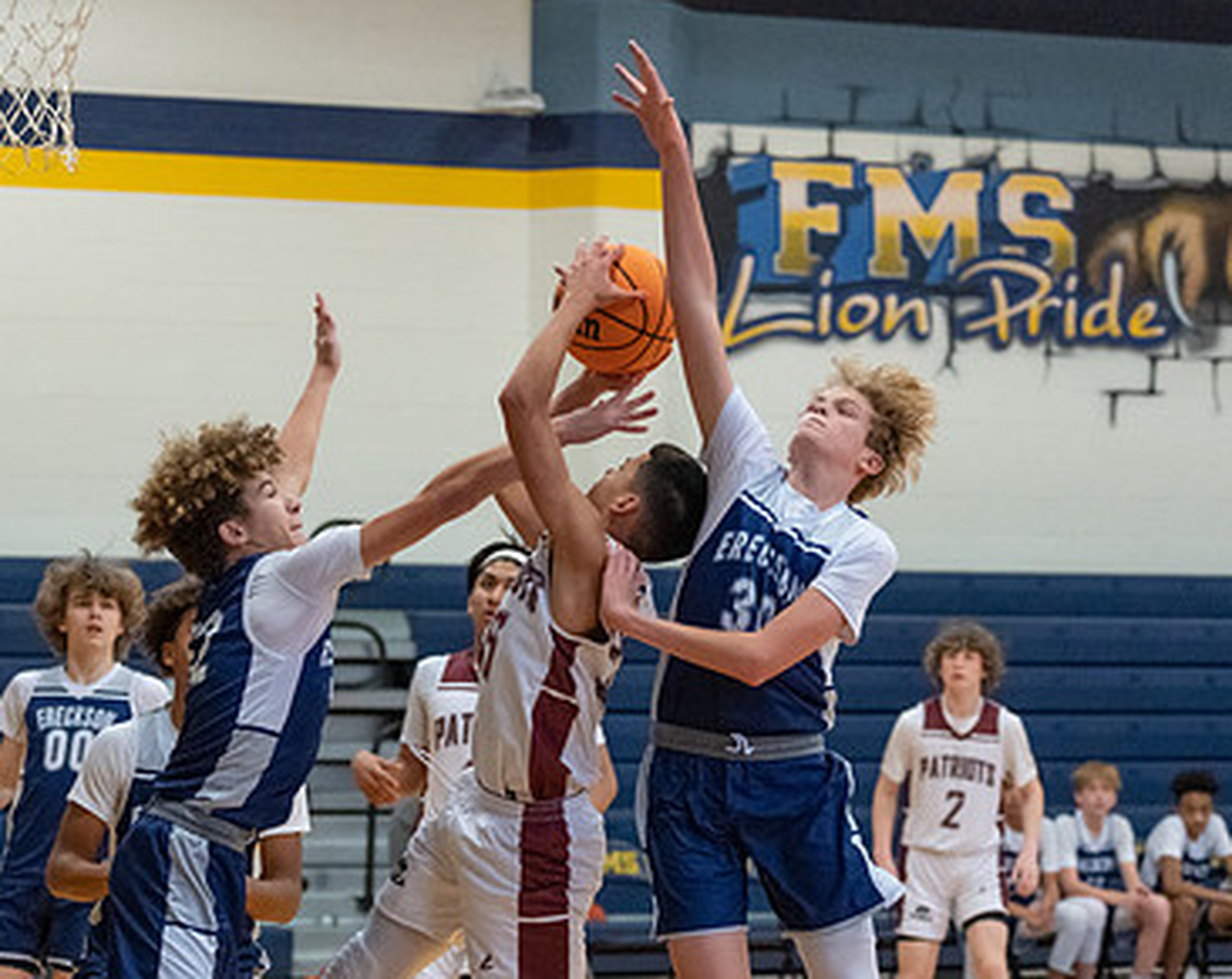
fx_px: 4583
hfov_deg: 15.3
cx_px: 489
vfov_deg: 12.2
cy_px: 734
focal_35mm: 126
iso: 4000
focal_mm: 70
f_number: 2.8
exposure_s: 1/1000
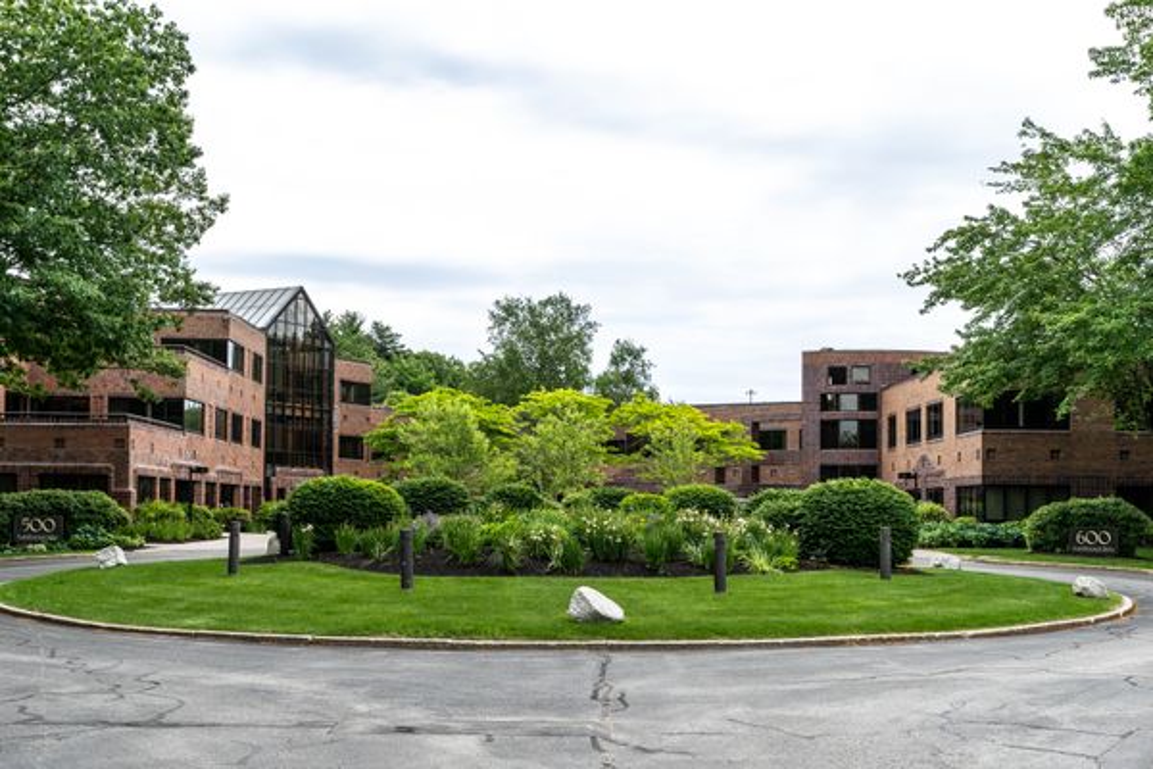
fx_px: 1362
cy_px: 467
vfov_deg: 31.4
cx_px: 560
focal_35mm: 43
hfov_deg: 45.9
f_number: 6.3
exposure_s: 1/2500
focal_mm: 35
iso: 800
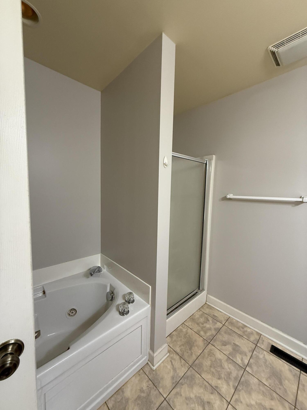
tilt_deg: -3.1
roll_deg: -0.8
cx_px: 154
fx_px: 166
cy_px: 205
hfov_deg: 85.7
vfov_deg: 102.1
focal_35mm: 14
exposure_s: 1/60
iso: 250
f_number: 2.2
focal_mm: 2.22
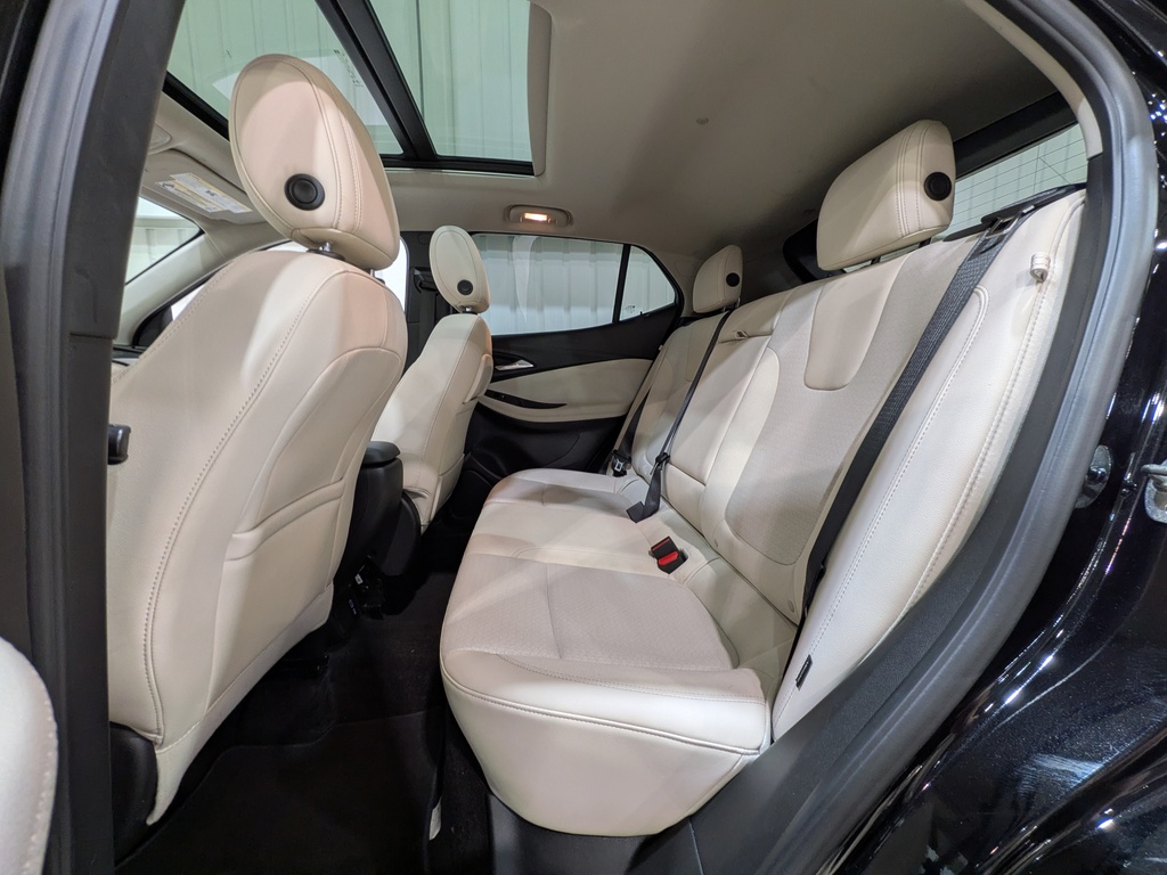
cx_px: 584
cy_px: 438
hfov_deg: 102.1
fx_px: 472
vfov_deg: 85.7
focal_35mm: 14
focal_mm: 1.83
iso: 69
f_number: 2.2
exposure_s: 1/24
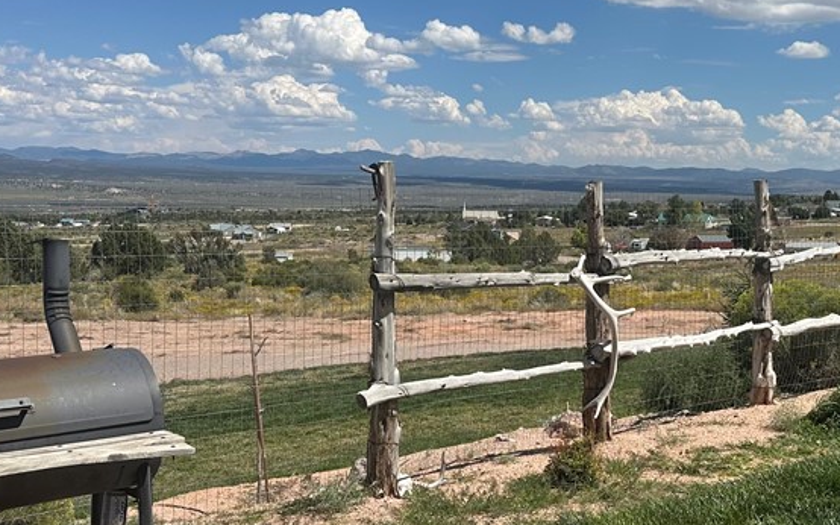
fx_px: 1076
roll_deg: -0.7
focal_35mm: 47
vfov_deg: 27.4
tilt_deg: -5.3
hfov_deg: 42.3
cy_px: 273
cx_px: 537
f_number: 1.78
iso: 80
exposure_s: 1/7042
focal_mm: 6.86
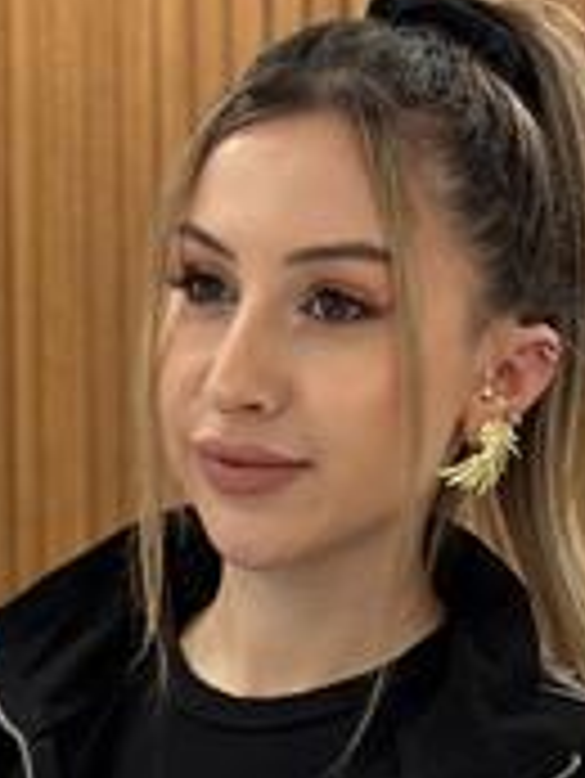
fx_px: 3241
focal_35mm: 144
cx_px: 306
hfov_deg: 10.3
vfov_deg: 13.2
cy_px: 1021
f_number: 1.78
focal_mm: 6.76
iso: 160
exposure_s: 1/103
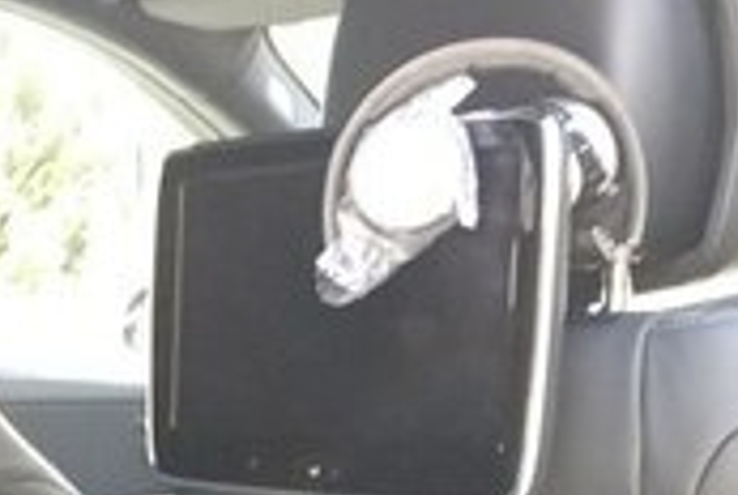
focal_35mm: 103
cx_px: -81
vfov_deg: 12.8
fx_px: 2115
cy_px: 706
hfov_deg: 19.0
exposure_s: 1/50
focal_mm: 3.81
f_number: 2.2
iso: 400
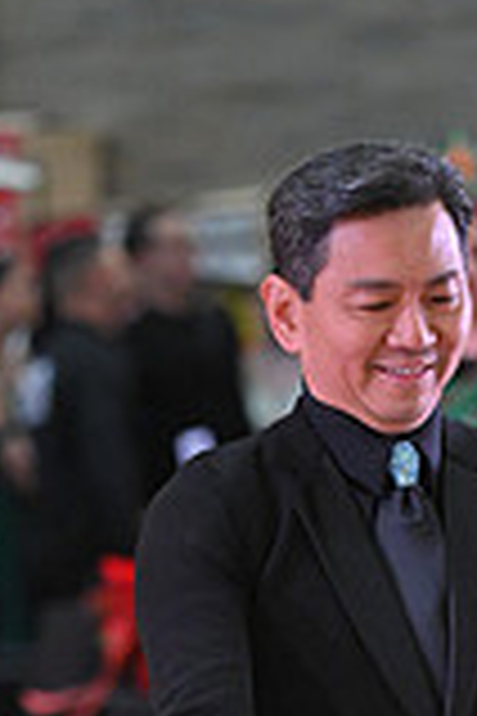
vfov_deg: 3.1
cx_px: 659
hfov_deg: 2.1
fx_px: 13017
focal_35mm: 655
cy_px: 1022
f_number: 5
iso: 3200
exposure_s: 1/400
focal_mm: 180
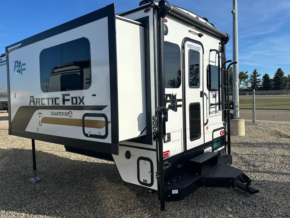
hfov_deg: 65.3
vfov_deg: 51.3
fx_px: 226
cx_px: 147
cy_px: 103
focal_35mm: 27
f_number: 1.78
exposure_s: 1/5263
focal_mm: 6.86
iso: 80
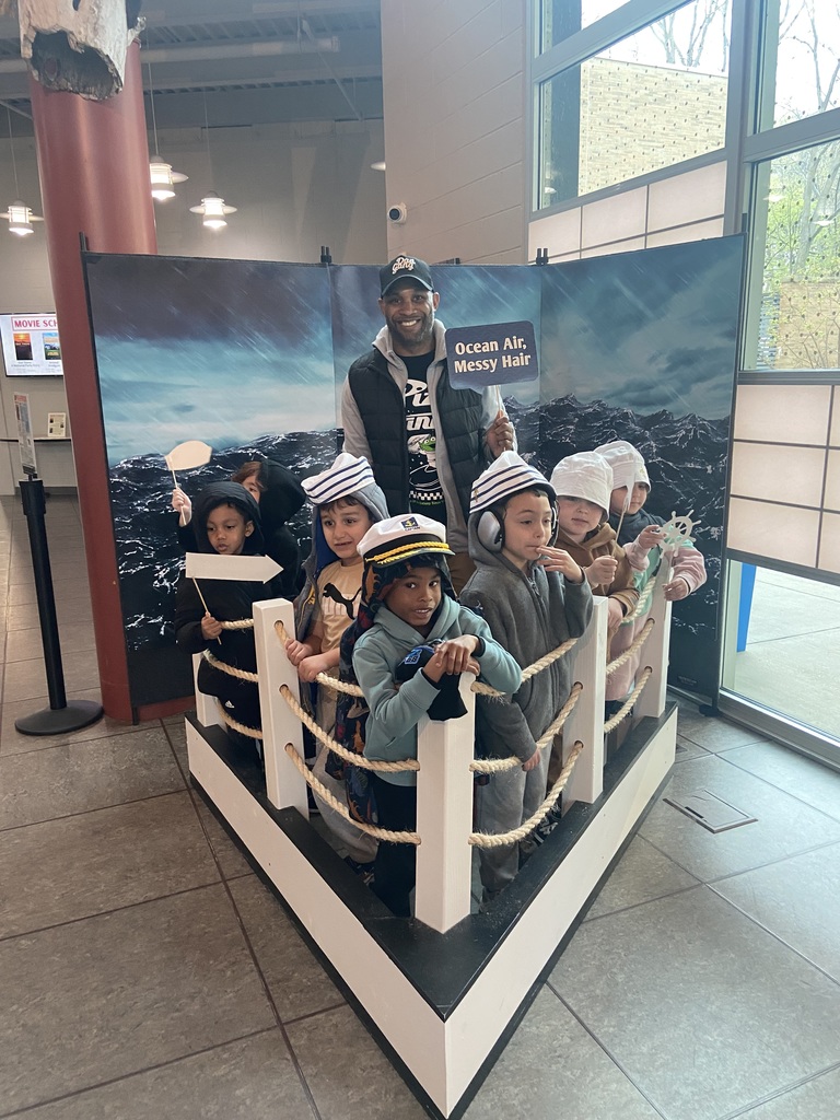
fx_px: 841
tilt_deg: -13.4
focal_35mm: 26
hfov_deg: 53.1
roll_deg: +2.0
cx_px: 420
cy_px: 560
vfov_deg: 67.3
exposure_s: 1/60
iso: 250
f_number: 1.8
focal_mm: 4.25
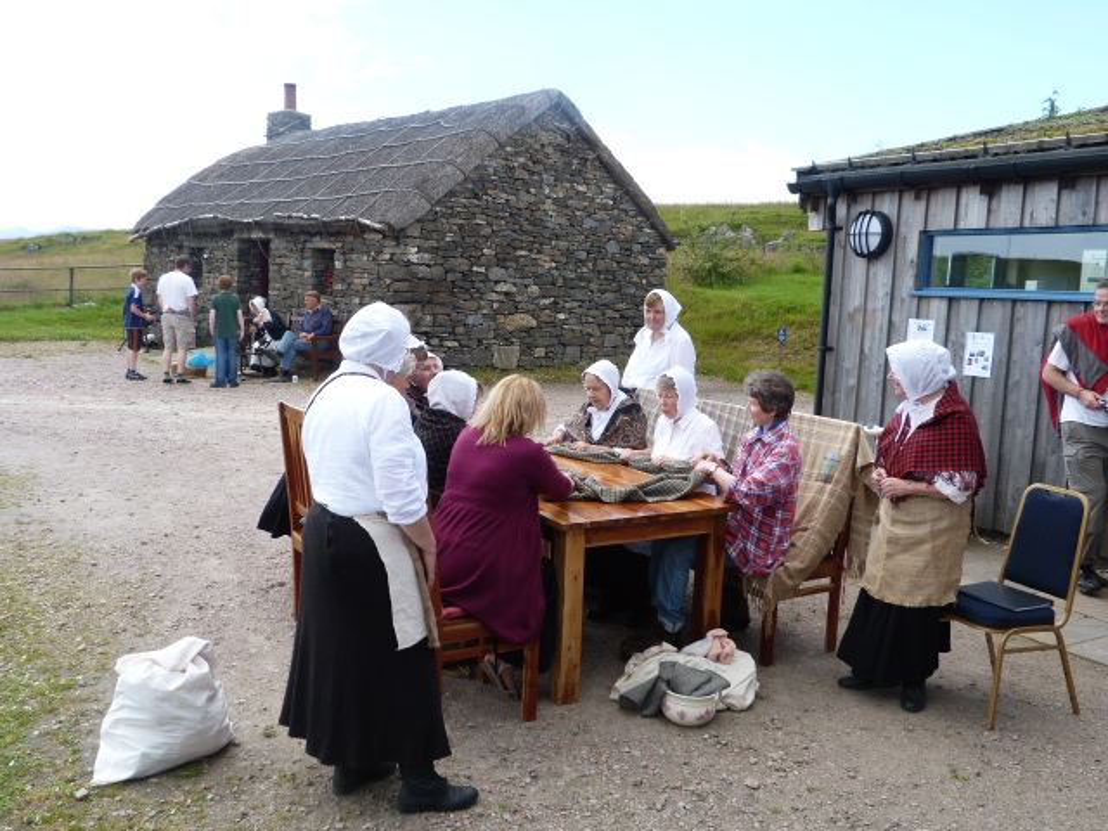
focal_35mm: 31
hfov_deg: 58.4
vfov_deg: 45.4
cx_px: 554
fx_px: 992
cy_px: 416
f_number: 4
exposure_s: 1/200
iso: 80
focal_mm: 5.6
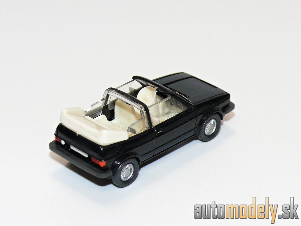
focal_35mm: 143
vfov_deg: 10.4
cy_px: 113
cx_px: 150
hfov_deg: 13.8
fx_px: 1243
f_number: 4
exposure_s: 1/30
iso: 100
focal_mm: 16.9
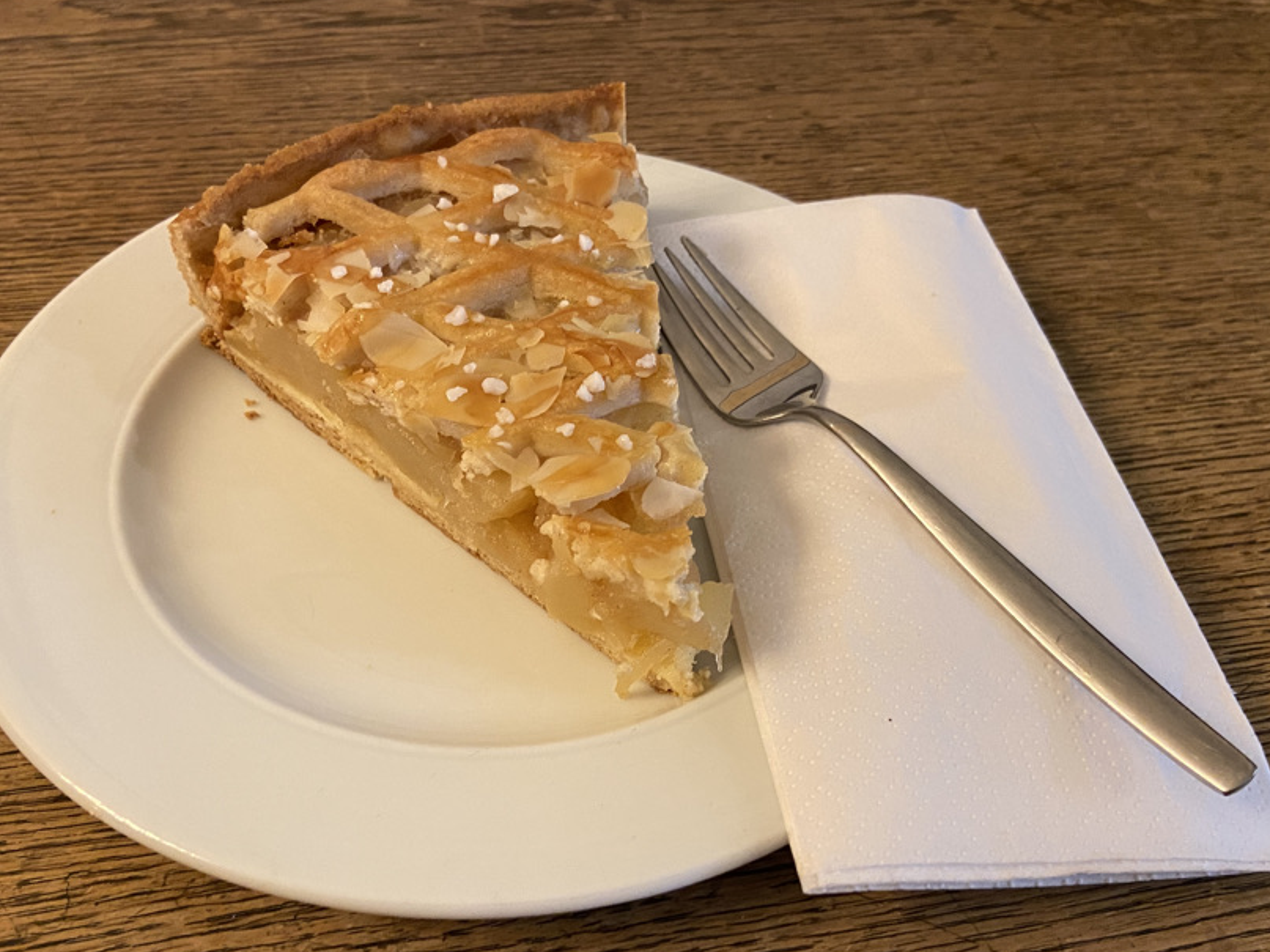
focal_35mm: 33
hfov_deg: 55.4
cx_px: 642
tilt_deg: -50.4
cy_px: 559
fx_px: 1211
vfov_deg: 42.8
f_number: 1.8
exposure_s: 1/50
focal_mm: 4.25
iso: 320
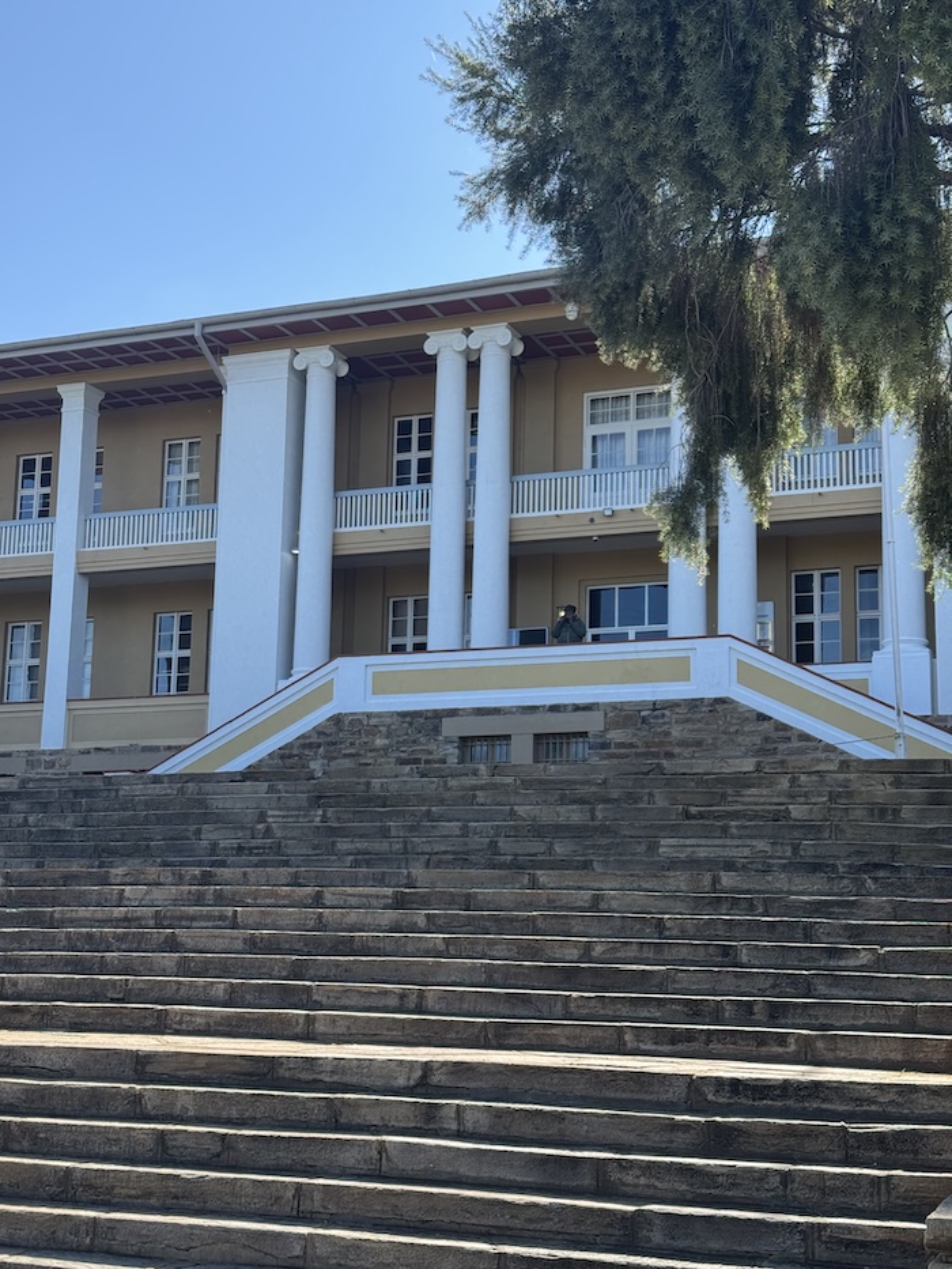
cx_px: 476
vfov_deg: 39.7
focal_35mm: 48
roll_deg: -0.9
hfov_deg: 30.3
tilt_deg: +10.3
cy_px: 634
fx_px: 1760
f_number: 1.78
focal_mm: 6.76
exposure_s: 1/1094
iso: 64
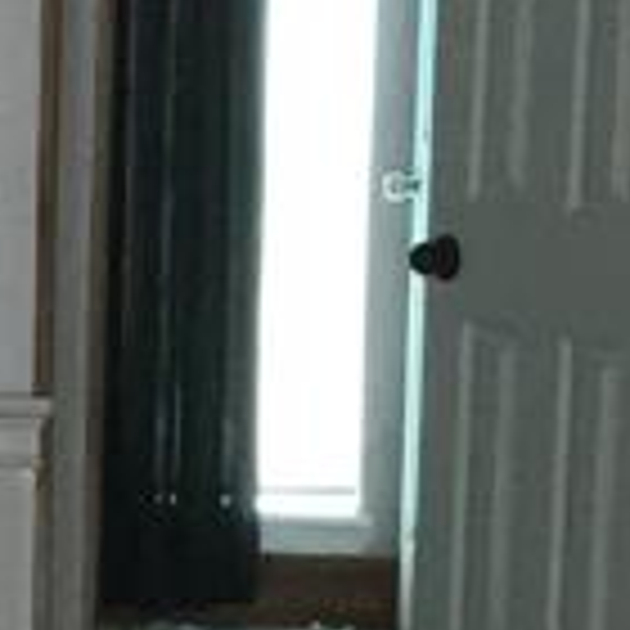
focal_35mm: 188
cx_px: -40
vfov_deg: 9.2
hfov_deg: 9.2
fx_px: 3871
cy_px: 670
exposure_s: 1/30
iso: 160
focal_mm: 3
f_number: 1.8
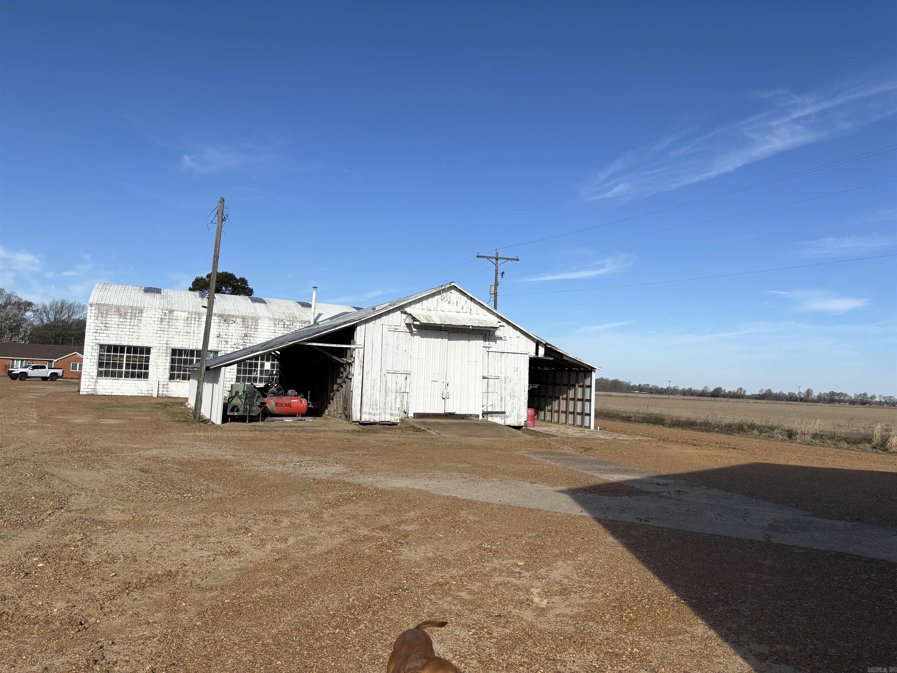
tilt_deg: +2.0
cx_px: 448
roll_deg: -2.9
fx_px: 674
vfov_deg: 53.1
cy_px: 336
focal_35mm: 26
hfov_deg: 67.3
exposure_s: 1/5348
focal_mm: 5.96
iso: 50
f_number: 1.6
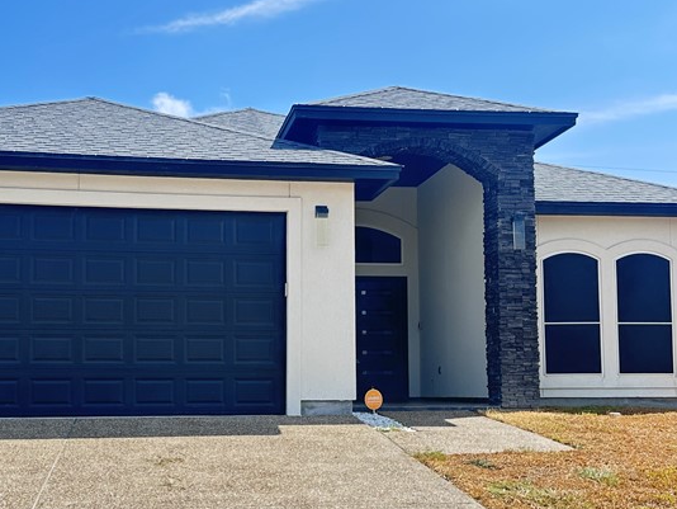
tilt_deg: +4.1
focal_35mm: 46
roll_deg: +0.1
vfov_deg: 31.3
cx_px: 259
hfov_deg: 41.0
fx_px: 900
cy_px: 330
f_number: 1.78
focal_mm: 6.86
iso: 80
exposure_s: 1/1453
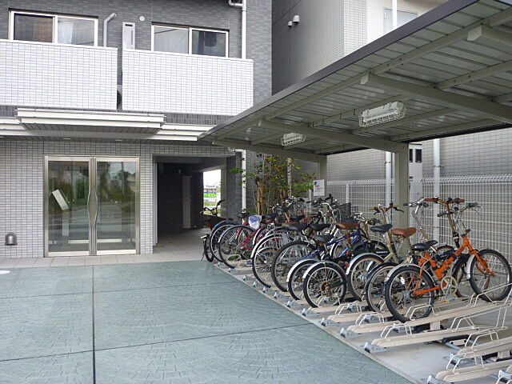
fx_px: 488
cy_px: 192
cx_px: 256
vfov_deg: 42.9
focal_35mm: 33
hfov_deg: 55.4
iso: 80
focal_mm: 5.9
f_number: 3.5
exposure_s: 1/100
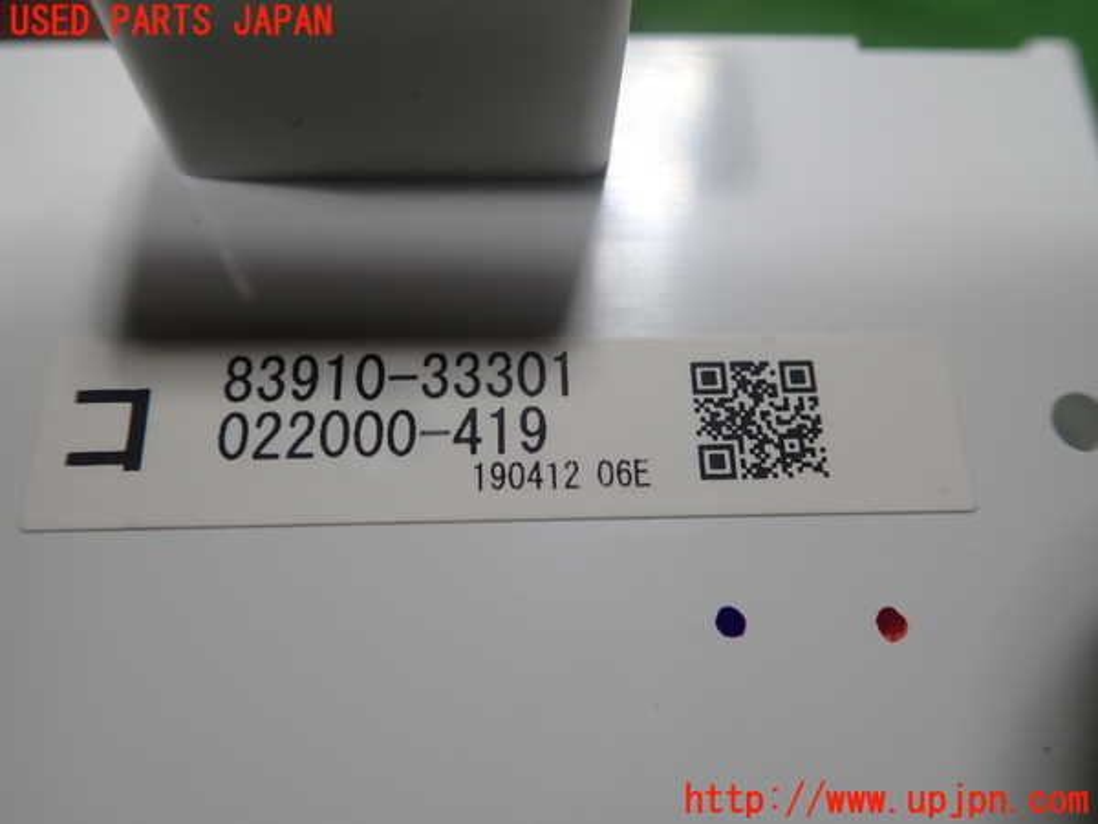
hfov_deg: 60.0
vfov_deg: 46.8
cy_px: 412
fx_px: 952
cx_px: 549
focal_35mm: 30
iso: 125
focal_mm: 5.5
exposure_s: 1/125
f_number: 2.3
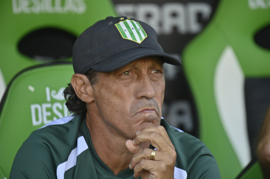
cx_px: 135
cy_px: 90
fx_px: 3747
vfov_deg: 2.7
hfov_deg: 4.1
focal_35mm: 500
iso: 400
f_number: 5.6
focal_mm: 500
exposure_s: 1/320
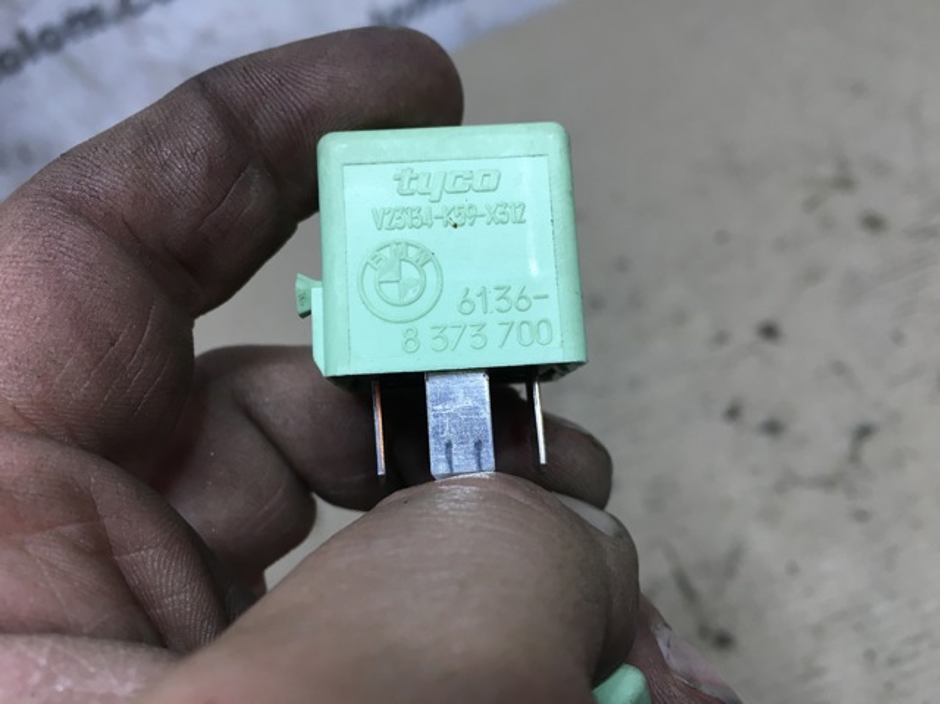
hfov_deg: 61.7
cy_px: 352
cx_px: 470
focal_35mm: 29
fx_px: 787
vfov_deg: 48.2
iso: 32
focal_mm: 4.15
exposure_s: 1/33
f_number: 2.2
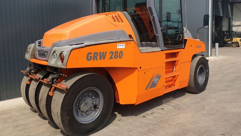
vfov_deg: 40.0
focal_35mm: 29
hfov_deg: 66.0
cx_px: 118
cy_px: 51
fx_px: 185
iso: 50
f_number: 2.4
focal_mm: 4.3
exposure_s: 1/1486
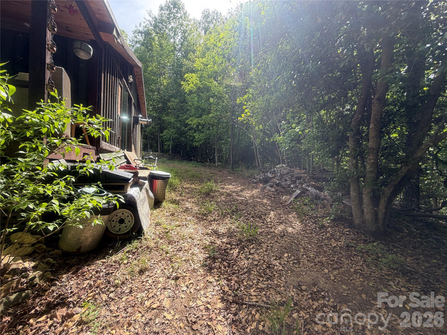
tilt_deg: +0.6
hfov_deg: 102.1
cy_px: 168
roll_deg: -1.0
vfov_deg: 85.7
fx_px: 181
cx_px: 224
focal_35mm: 14
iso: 50
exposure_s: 1/270
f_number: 2.2
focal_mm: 2.22
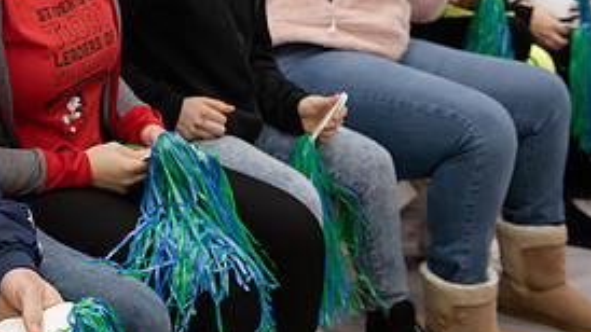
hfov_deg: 28.5
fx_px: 1112
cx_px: 52
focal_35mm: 71
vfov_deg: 16.6
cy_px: -16
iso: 2000
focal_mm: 32
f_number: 4
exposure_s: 1/160
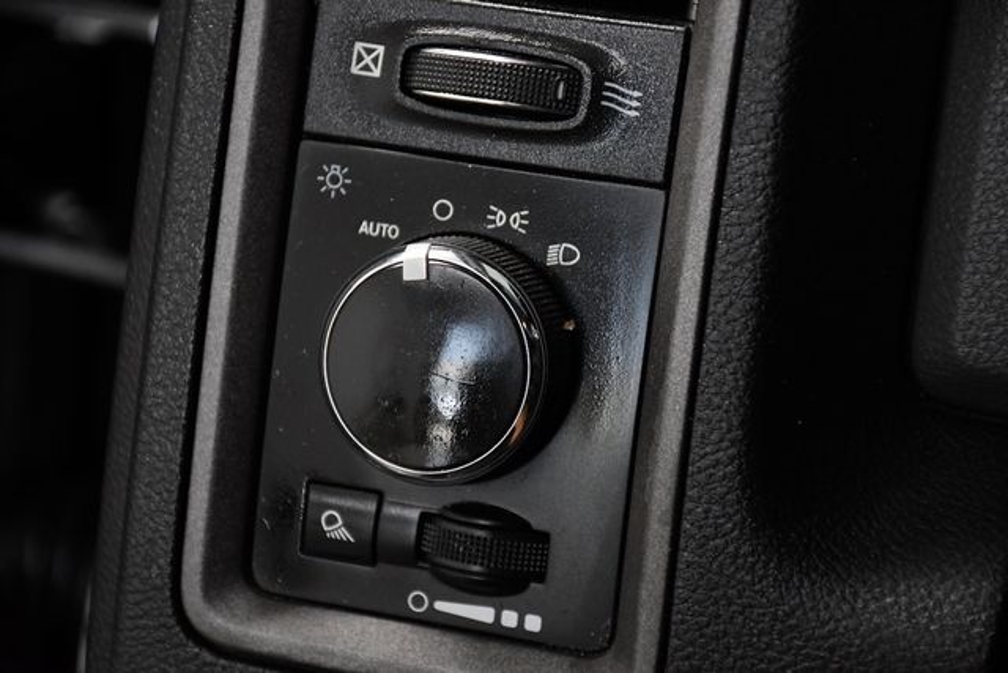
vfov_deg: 10.2
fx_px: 3781
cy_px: 336
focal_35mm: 135
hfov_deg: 15.2
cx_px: 504
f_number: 5.3
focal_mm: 90
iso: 2500
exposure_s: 1/320
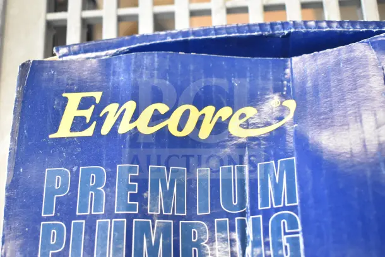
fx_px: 497
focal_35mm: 46
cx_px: 192
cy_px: 128
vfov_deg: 29.0
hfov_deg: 42.3
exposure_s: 1/50
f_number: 4.2
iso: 2500
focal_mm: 31
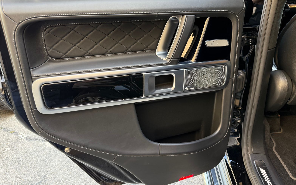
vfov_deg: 47.5
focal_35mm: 26
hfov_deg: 70.4
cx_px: 145
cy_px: 83
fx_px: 210
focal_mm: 6.76
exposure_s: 1/97
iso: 200
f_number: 1.78
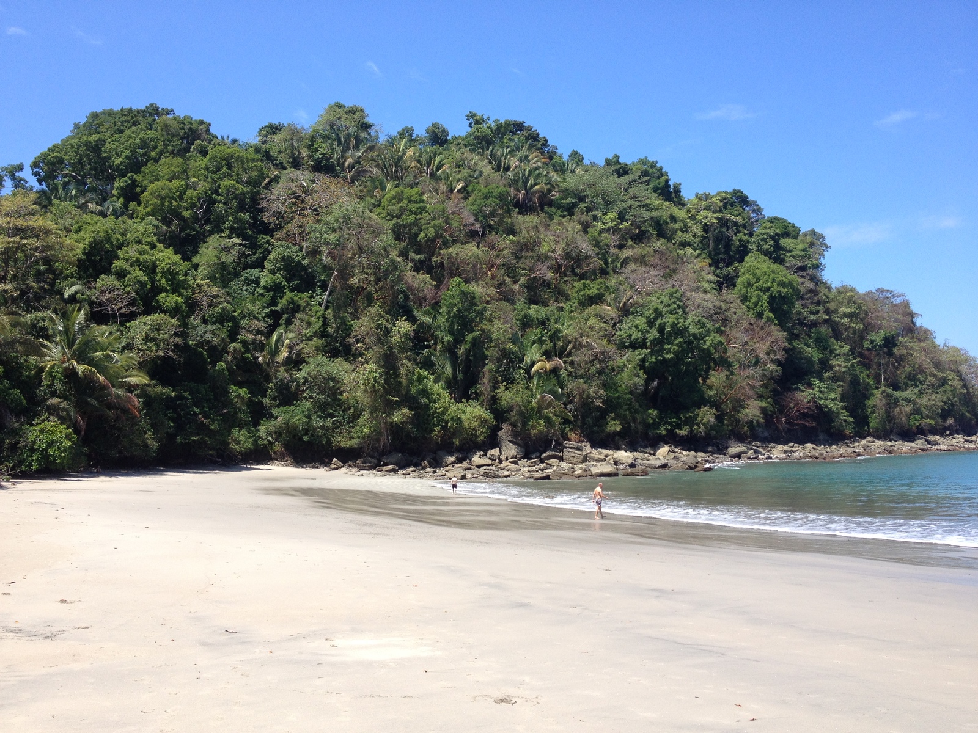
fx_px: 989
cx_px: 489
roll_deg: +2.4
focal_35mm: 35
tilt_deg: +1.7
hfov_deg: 52.6
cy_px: 366
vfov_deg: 40.7
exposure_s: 1/986
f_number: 2.4
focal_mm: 4.28
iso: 50
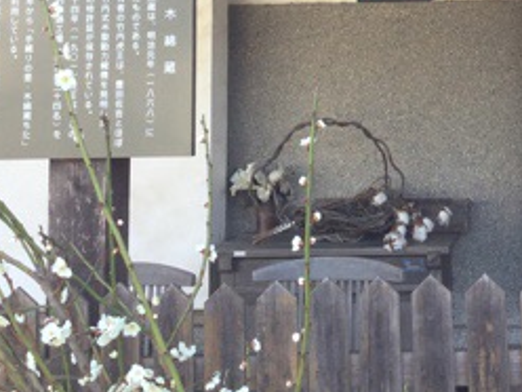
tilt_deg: +4.9
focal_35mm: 80
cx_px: 423
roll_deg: -0.8
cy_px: -61
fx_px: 1206
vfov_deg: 17.7
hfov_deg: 24.0
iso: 32
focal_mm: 3.3
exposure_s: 1/120
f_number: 2.4
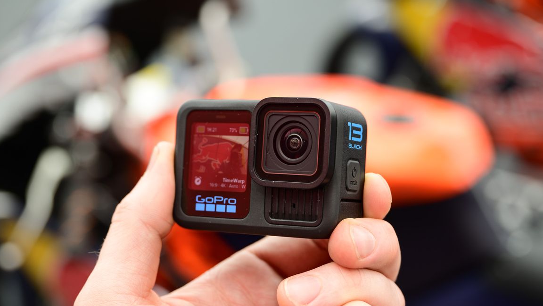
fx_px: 1065
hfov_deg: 28.6
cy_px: 123
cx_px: 277
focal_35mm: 74
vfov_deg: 16.3
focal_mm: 51
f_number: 4
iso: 140
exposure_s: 1/200
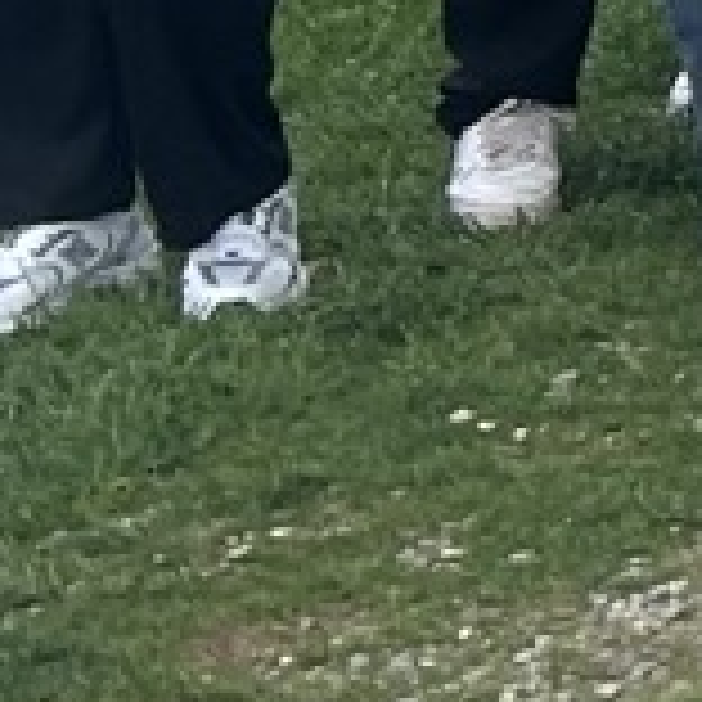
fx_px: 5392
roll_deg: +0.8
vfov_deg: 7.1
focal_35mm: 235
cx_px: 3240
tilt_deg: -5.1
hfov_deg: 5.8
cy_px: -832
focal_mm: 5.7
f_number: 1.5
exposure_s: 1/894
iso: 50
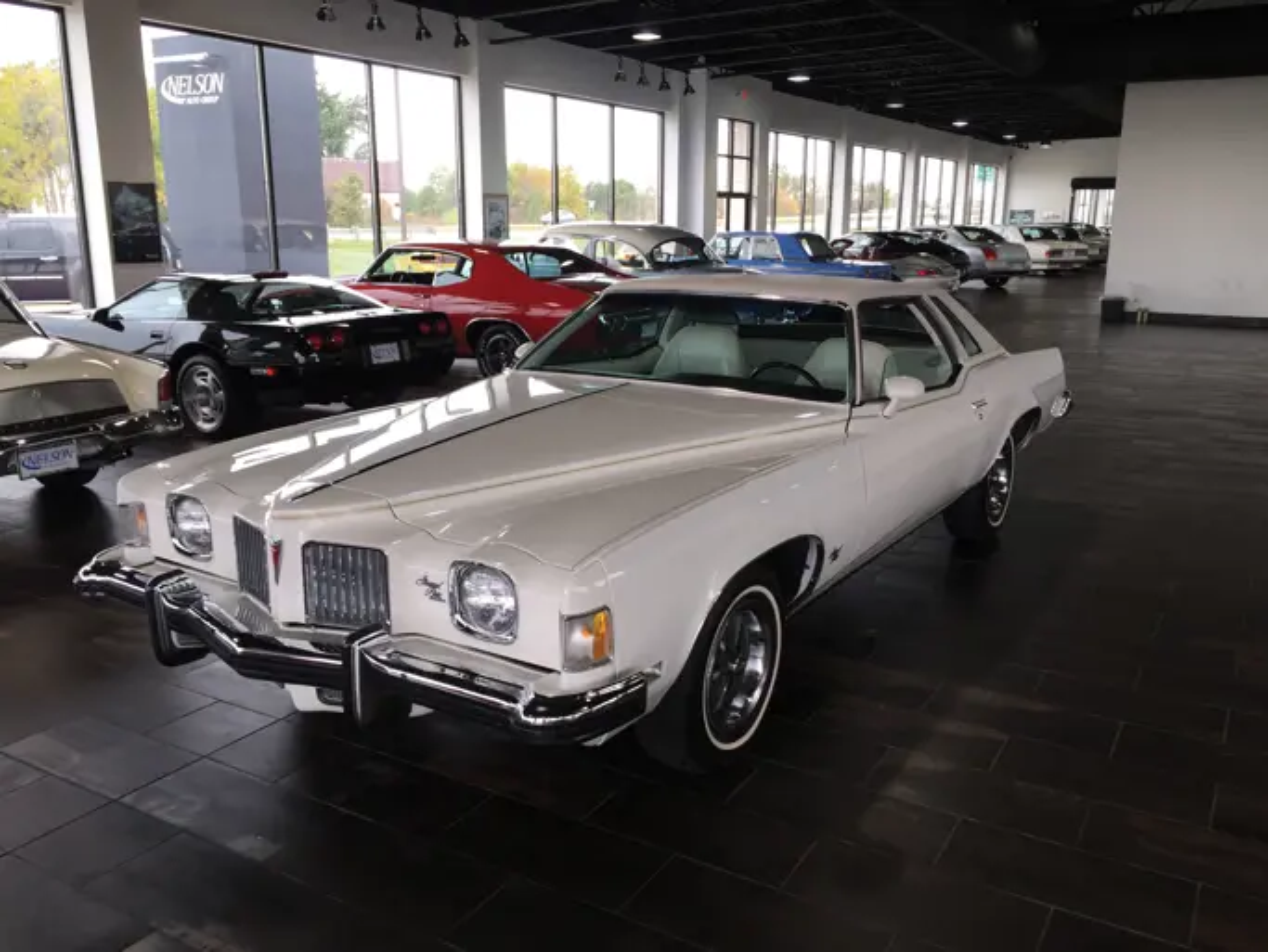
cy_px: 476
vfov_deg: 48.3
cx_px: 634
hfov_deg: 61.6
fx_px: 1063
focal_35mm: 29
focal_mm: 4.15
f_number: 2.2
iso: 32
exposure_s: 1/60
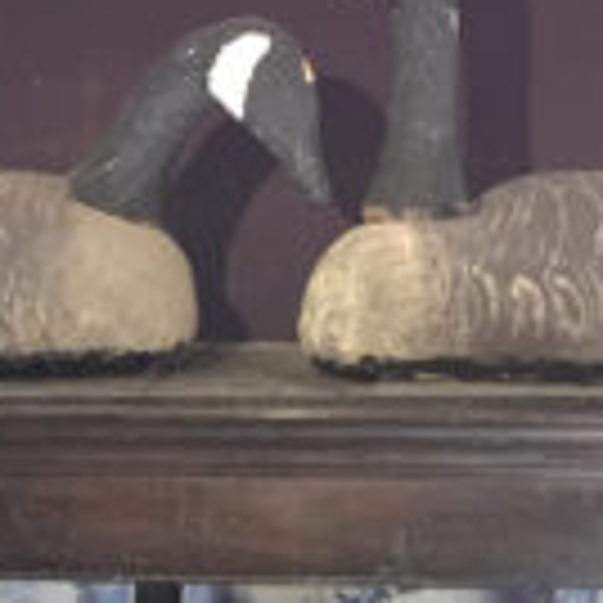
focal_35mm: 82
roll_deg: +1.7
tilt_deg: +7.3
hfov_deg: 21.1
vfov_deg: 20.0
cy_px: -94
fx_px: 1616
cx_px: 320
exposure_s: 1/33
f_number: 2.4
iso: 400
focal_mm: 3.3
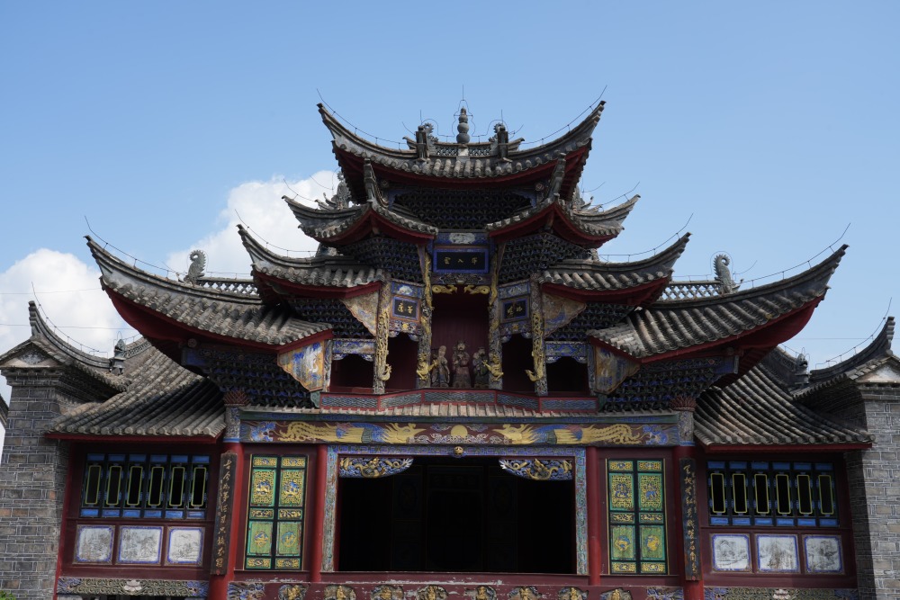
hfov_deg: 51.9
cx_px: 450
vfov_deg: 36.0
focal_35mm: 37
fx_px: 925
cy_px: 300
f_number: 13
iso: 100
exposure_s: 1/80
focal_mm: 37
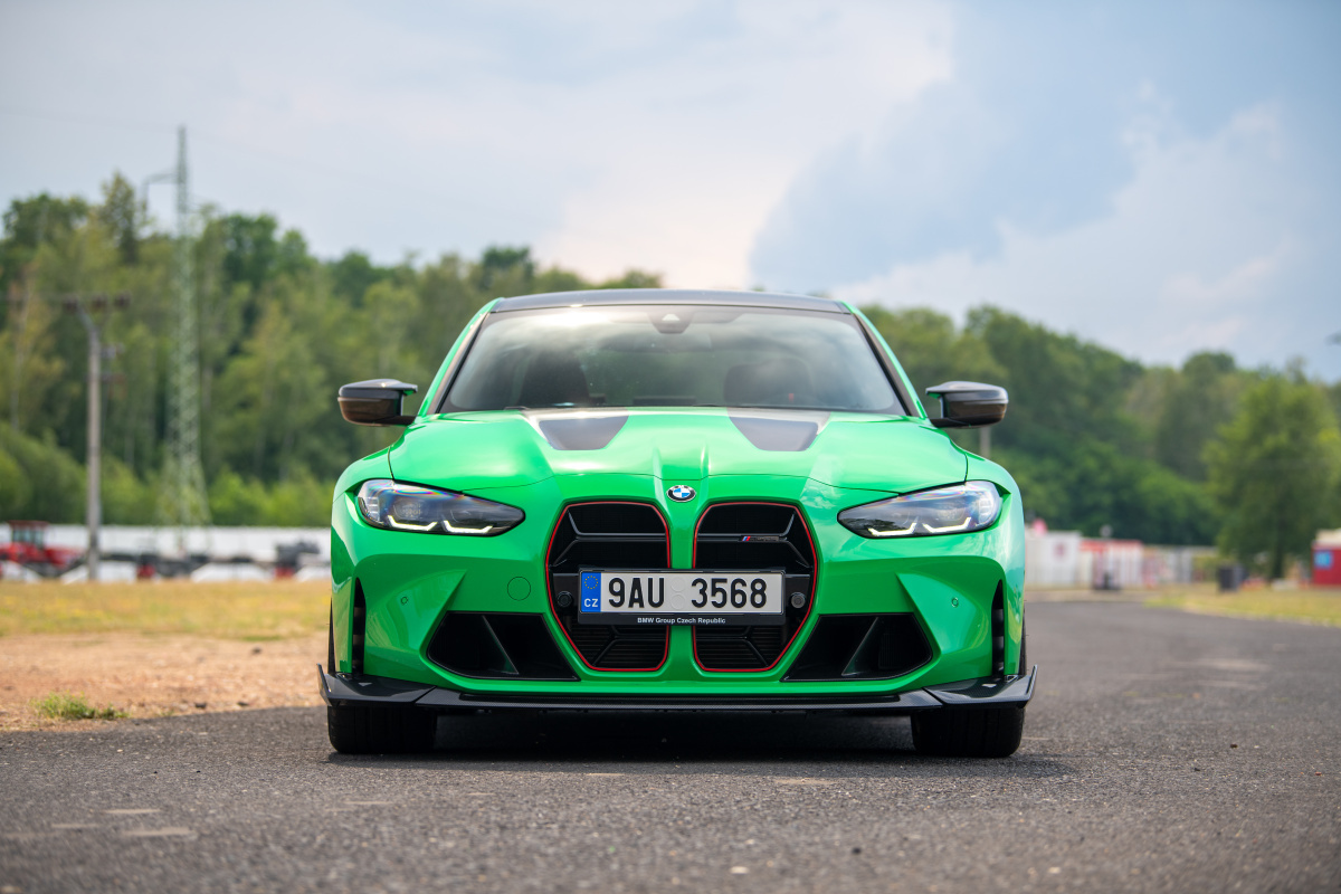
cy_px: 447
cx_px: 670
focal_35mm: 95
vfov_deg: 14.4
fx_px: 3538
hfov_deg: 21.5
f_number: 2.8
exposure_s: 1/250
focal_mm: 95
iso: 100
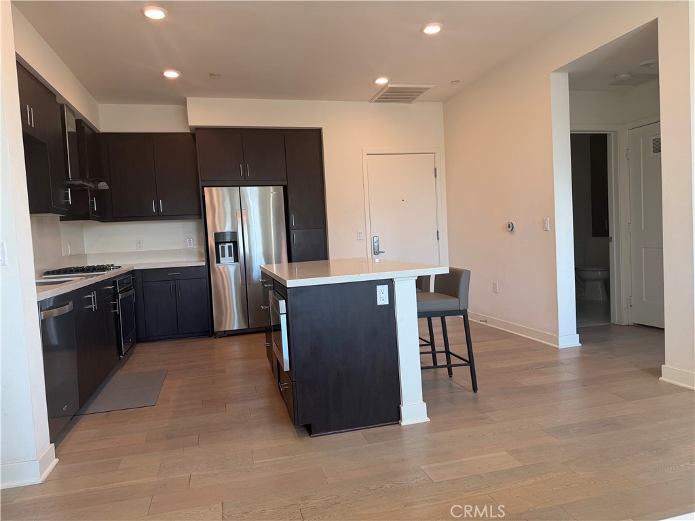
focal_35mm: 24
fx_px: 482
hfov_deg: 71.6
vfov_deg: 56.8
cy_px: 260
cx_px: 348
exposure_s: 1/120
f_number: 1.78
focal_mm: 6.76
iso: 100
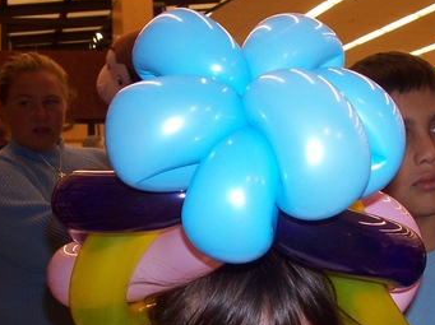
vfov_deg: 19.7
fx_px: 929
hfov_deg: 26.3
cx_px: 262
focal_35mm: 74
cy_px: 249
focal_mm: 7.2
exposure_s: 1/30
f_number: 2.8
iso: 80
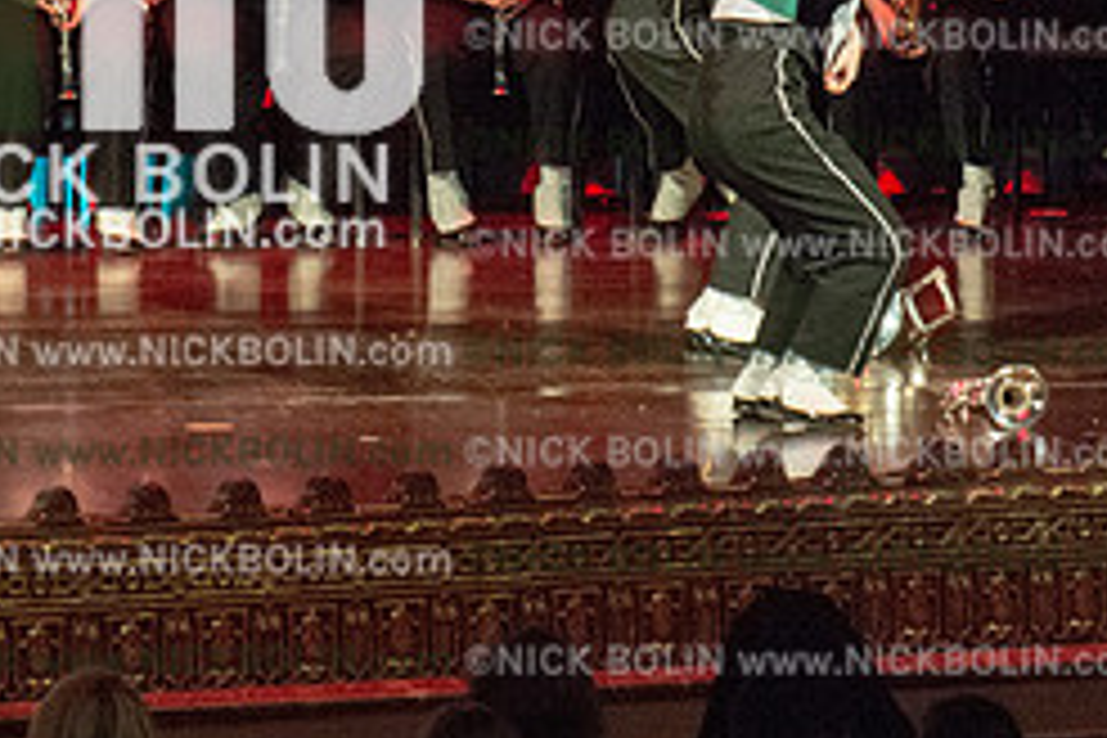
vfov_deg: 3.1
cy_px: 36
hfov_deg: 4.6
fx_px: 13775
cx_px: 104
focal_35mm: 448
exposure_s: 1/320
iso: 8000
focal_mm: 190
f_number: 5.6
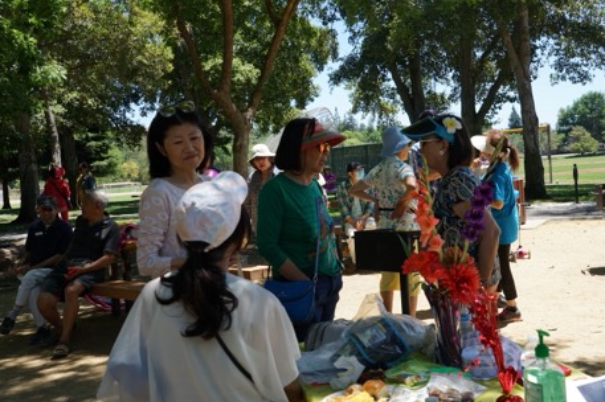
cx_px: 310
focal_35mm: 41
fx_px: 689
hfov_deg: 47.4
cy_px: 193
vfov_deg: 32.6
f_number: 8
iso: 100
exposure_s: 1/125
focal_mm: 39
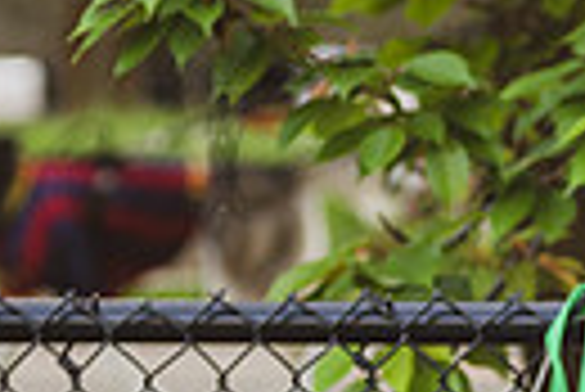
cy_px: 388
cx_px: 869
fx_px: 12982
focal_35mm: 798
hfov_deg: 2.6
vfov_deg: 1.7
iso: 400
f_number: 4
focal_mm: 155
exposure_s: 1/320
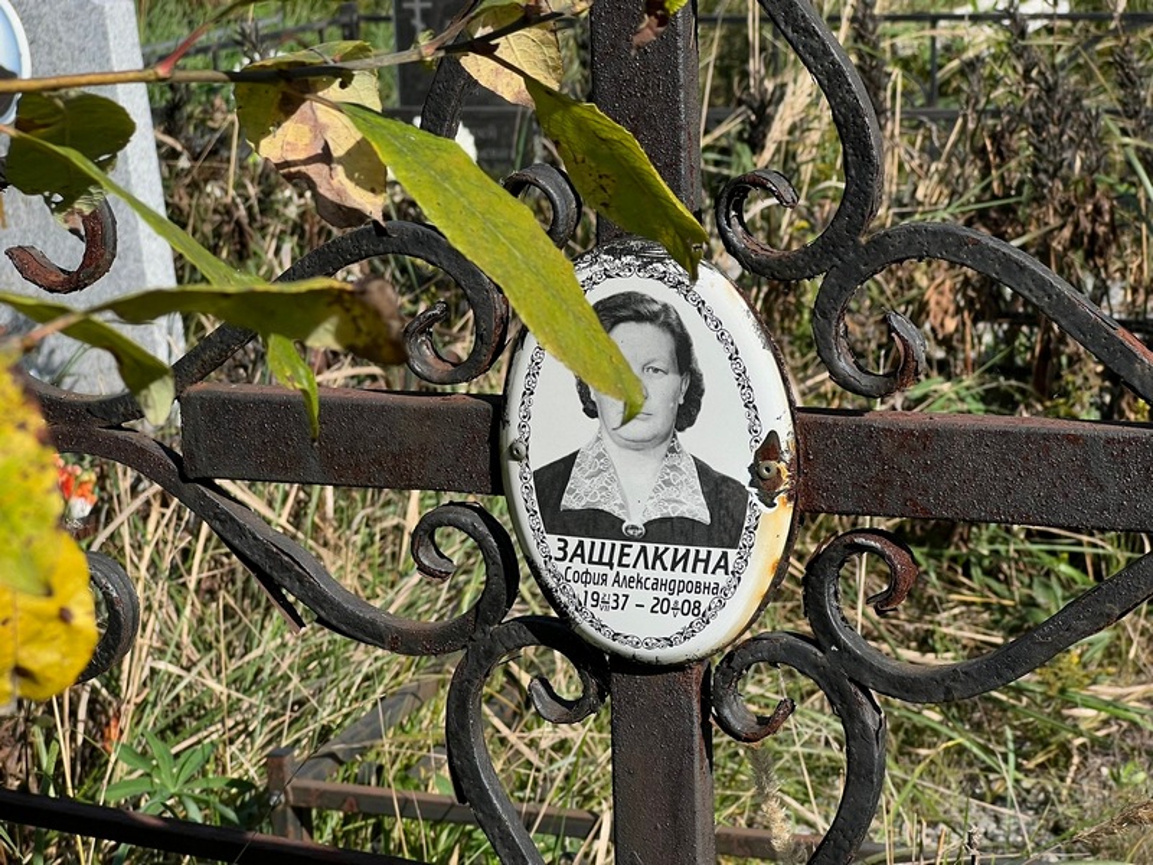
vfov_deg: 19.1
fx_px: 2565
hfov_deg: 25.3
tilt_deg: -14.0
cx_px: 576
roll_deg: +2.5
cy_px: 432
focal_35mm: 77
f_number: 2.8
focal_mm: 9
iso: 32
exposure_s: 1/960
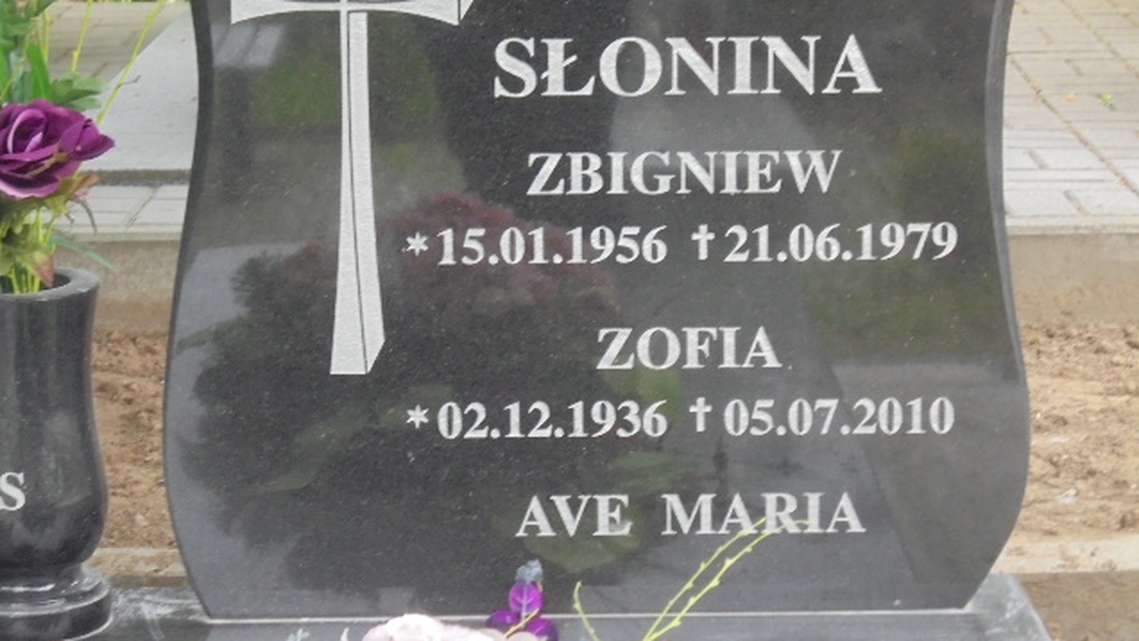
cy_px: 247
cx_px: 568
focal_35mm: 103
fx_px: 3111
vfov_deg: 11.8
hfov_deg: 20.7
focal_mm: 16.9
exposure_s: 1/30
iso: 400
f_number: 4.7
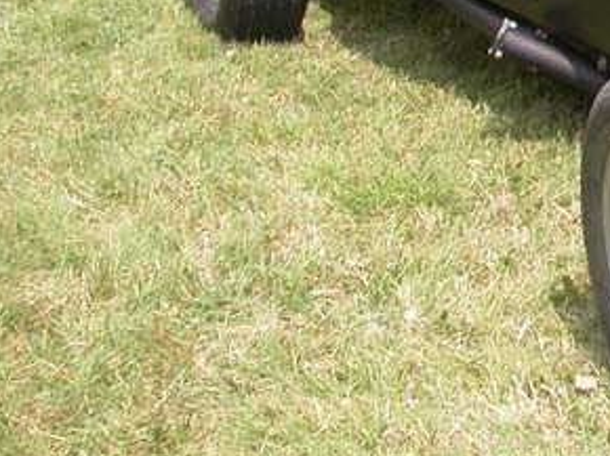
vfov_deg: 13.8
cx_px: 690
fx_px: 1849
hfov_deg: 18.0
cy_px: -15
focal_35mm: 105
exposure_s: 1/234
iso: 100
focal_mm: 7.85
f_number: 6.7
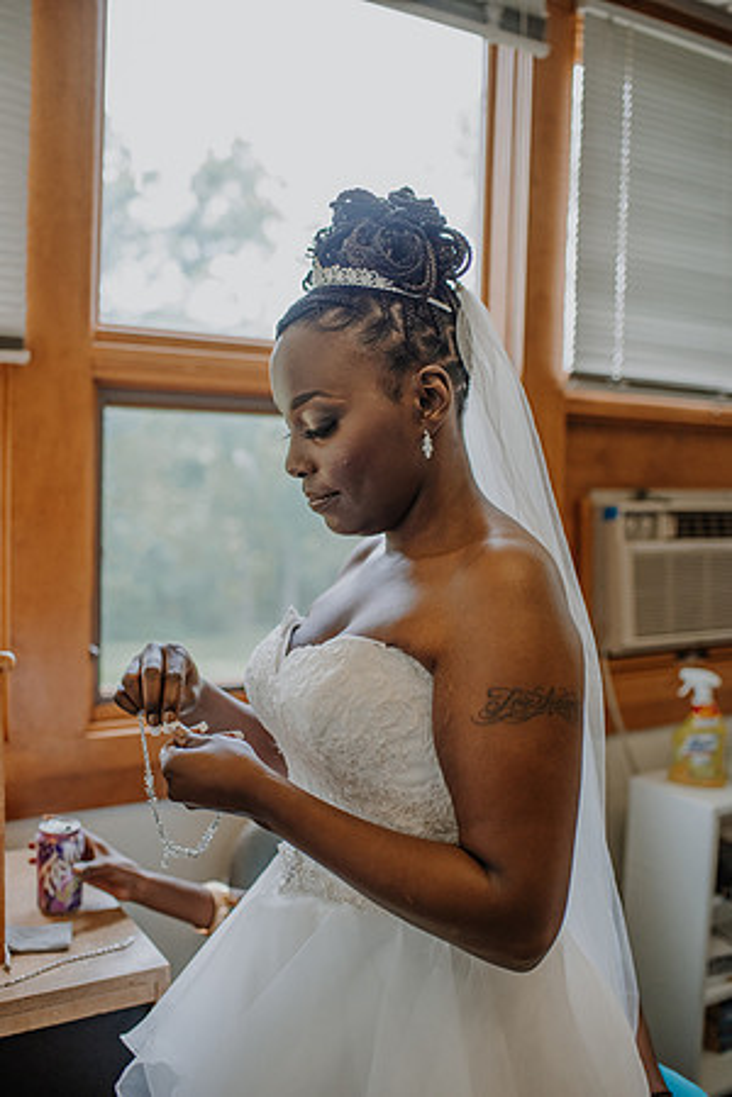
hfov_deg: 37.9
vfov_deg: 54.4
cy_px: 548
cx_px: 366
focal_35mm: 35
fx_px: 1067
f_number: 2.2
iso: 900
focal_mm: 35
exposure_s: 1/1000
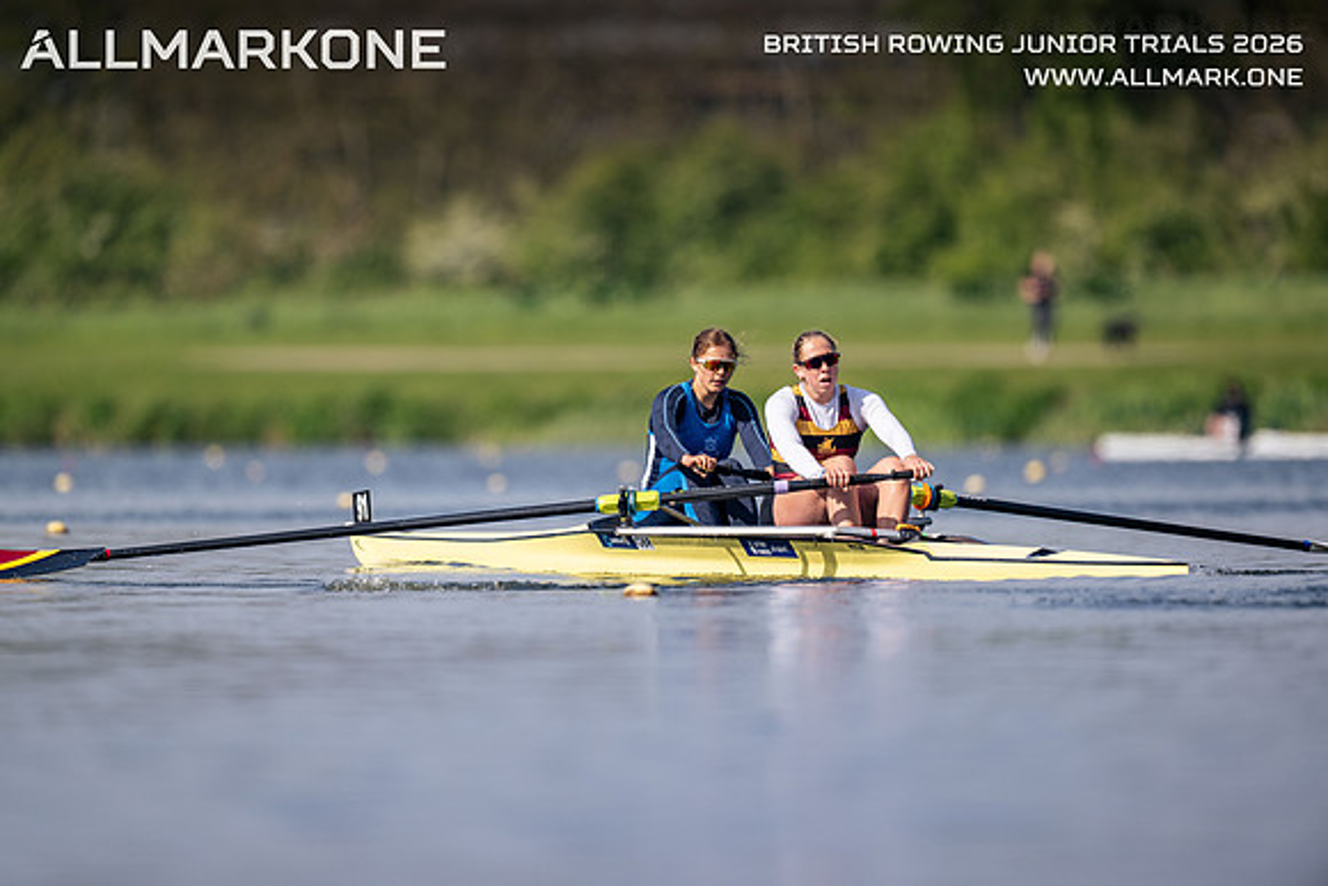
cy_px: 443
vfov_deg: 2.3
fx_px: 22137
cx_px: 664
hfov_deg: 3.4
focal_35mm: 600
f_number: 4
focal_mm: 600
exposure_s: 1/2500
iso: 220
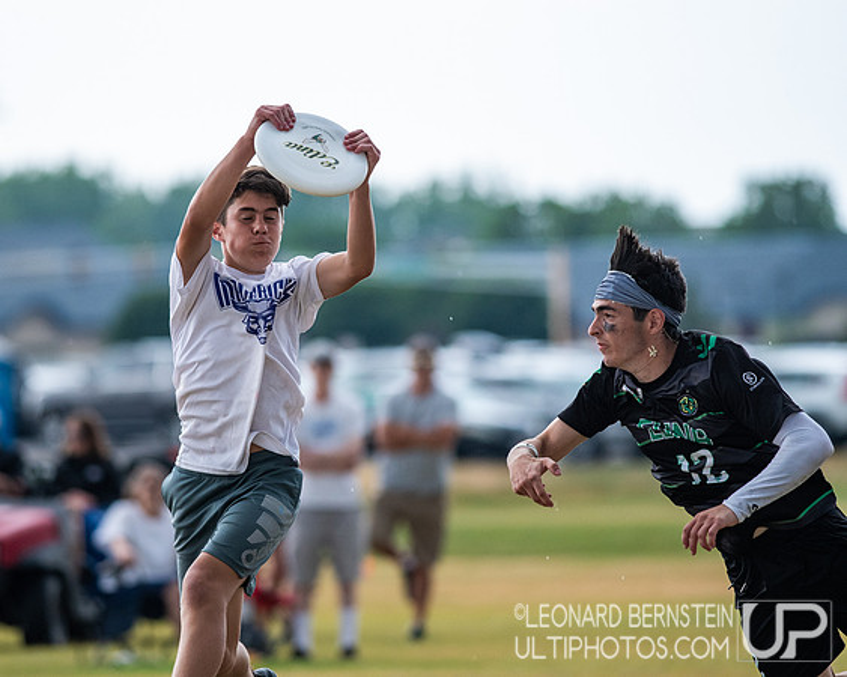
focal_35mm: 507
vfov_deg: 3.1
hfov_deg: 3.8
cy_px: 338
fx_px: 12700
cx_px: 339
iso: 800
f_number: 4
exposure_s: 1/2000
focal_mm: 300
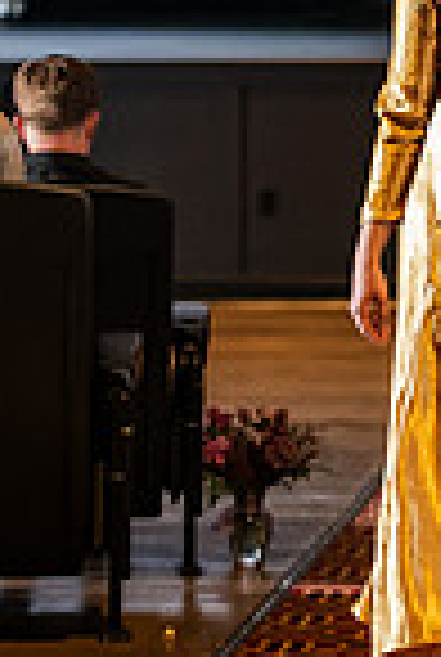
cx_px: 518
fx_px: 4389
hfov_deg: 5.7
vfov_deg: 8.5
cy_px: 22
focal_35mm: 240
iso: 2000
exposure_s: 1/200
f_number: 2.8
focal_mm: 78
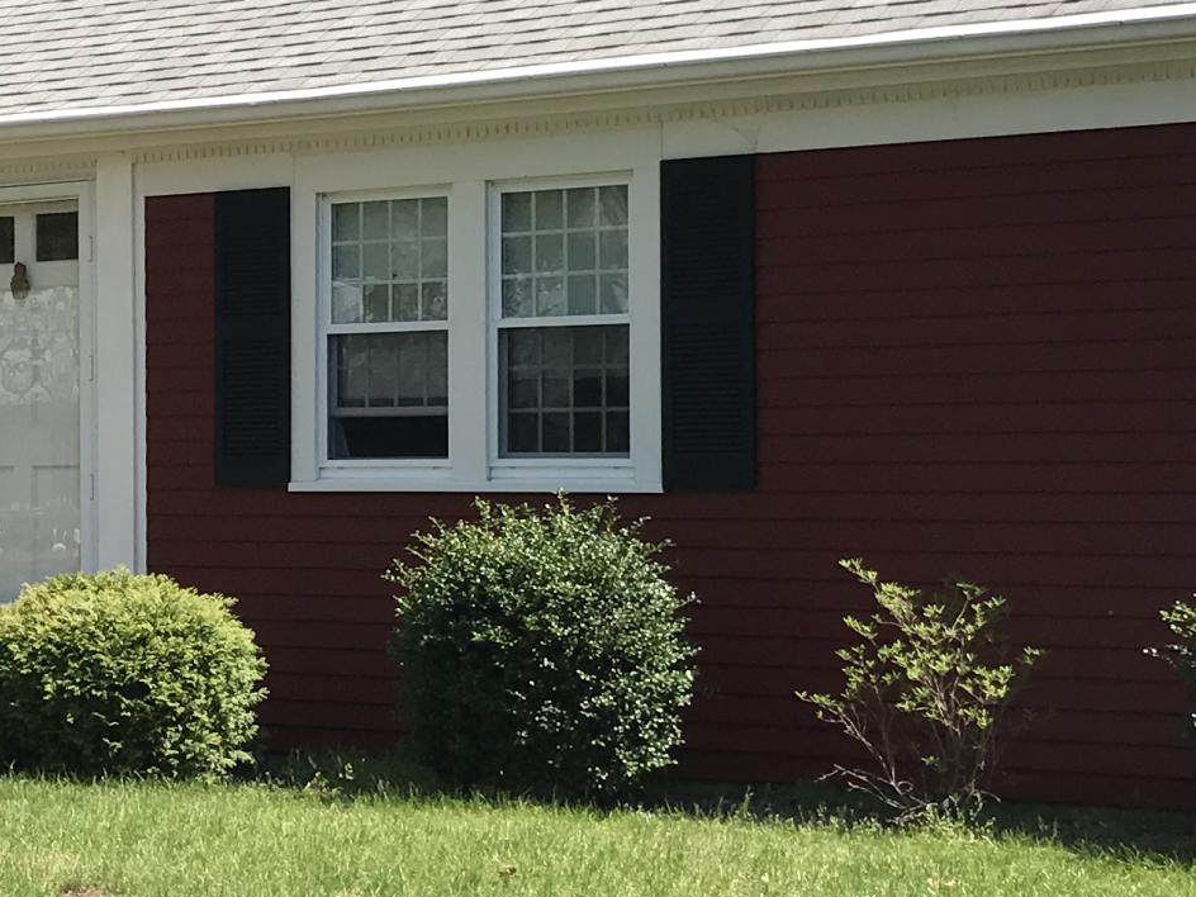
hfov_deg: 21.8
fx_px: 3075
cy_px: 394
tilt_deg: +2.3
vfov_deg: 16.6
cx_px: 267
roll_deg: +0.3
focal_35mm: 89
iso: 20
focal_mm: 3.99
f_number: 1.8
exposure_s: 1/1497
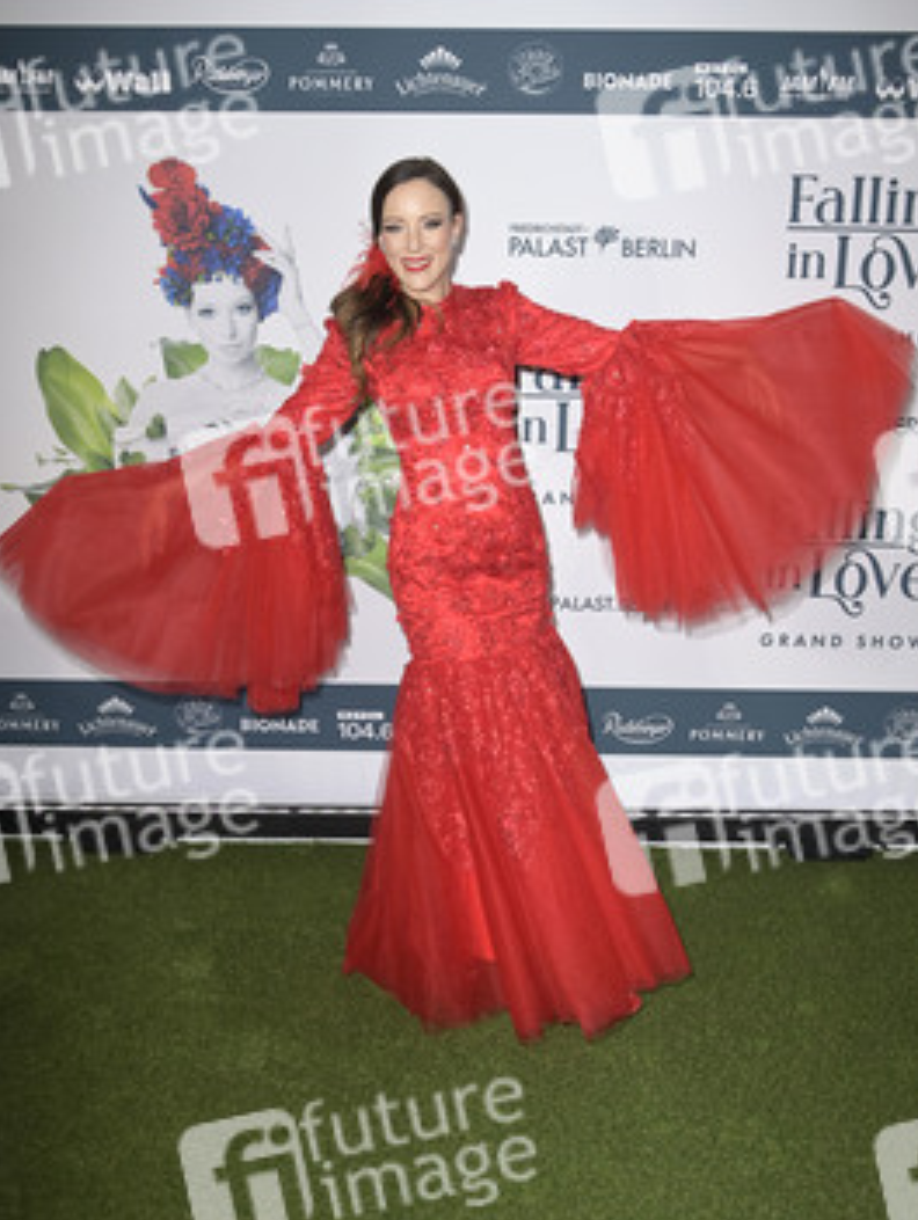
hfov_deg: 40.8
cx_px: 459
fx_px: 1235
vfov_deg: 52.6
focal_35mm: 35
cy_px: 640
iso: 640
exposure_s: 1/250
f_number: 5.6
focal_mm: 32
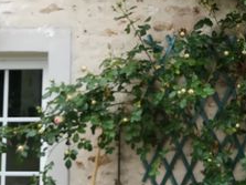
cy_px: 13
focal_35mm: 70
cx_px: 249
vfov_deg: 20.5
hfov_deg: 26.2
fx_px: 497
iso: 50
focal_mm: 3.83
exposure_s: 1/234
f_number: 2.2
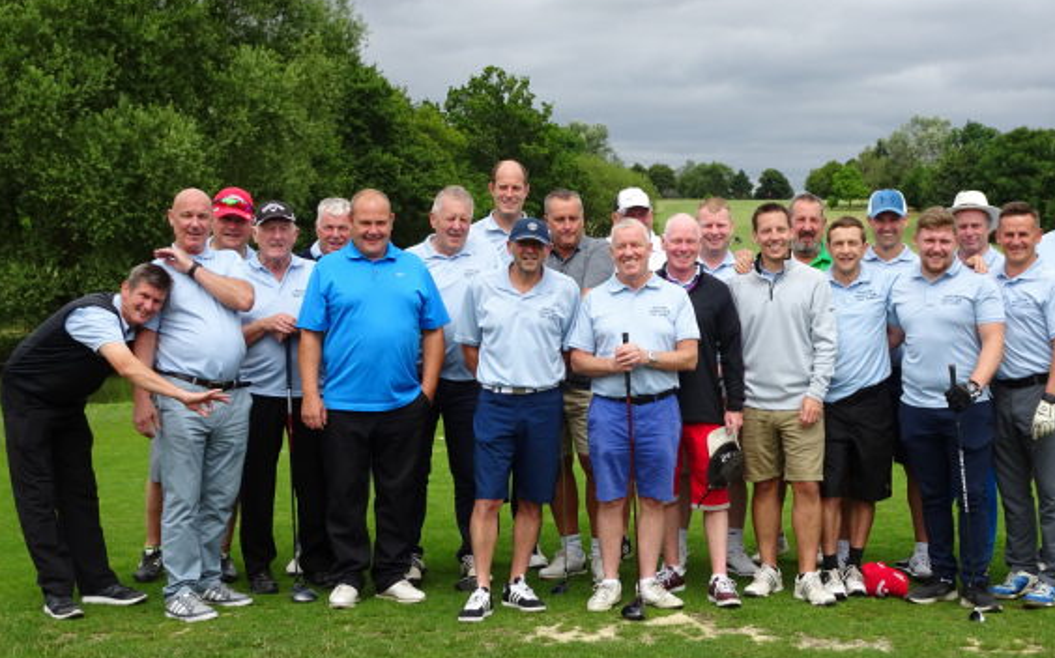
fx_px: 1868
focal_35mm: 65
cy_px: 408
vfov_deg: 20.0
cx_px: 593
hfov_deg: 31.5
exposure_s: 1/400
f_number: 4.5
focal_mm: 9.18
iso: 80
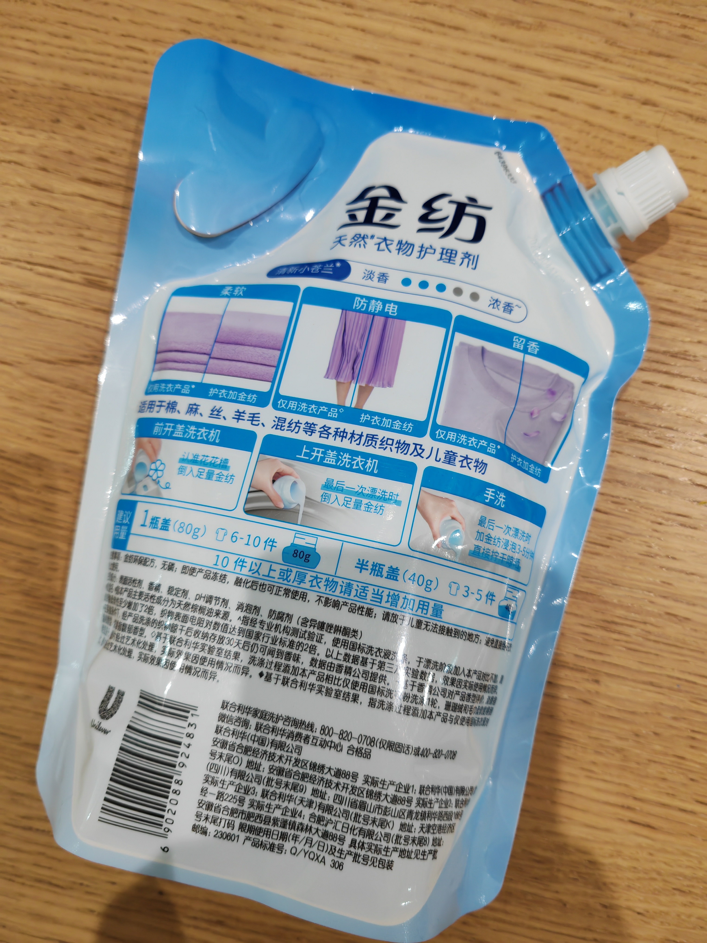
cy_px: 472
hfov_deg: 51.4
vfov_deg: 65.3
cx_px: 354
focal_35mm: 27
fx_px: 735
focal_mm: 6.12
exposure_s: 1/100
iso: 1250
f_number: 1.9
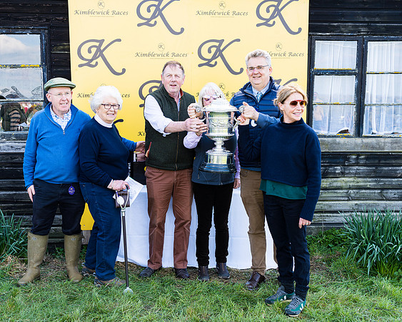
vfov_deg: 35.8
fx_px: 497
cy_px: 161
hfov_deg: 44.0
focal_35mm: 42
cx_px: 200
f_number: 8
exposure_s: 1/40
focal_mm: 37
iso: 50
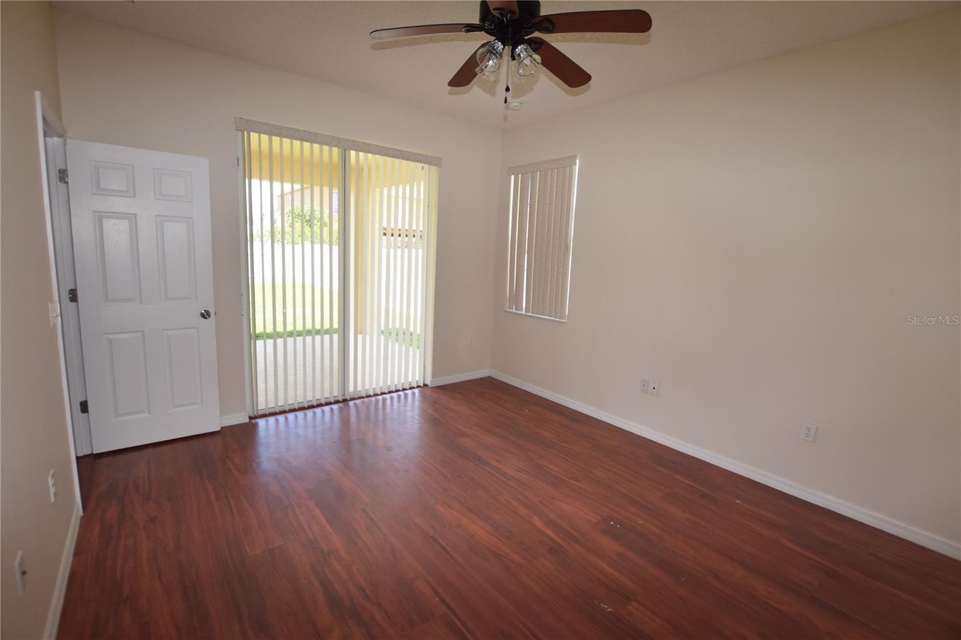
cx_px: 480
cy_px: 320
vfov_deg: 77.3
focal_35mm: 15
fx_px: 400
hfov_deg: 100.4
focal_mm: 10
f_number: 5.6
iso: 400
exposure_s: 1/125
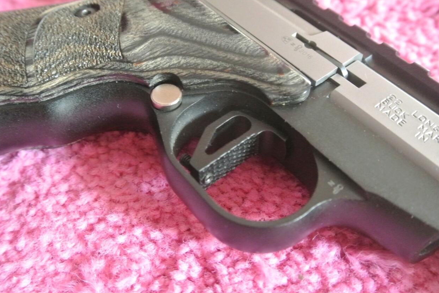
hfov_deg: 50.7
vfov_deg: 35.1
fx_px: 463
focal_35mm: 38
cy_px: 147
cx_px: 217
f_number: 4
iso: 3200
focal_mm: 14
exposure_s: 1/20
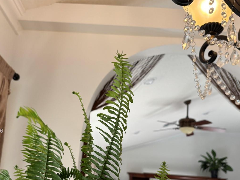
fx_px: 284
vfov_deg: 34.5
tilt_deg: +10.9
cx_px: 119
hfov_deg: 45.8
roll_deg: -3.6
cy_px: 131
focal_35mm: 41
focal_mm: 5.96
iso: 100
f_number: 1.6
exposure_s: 1/120
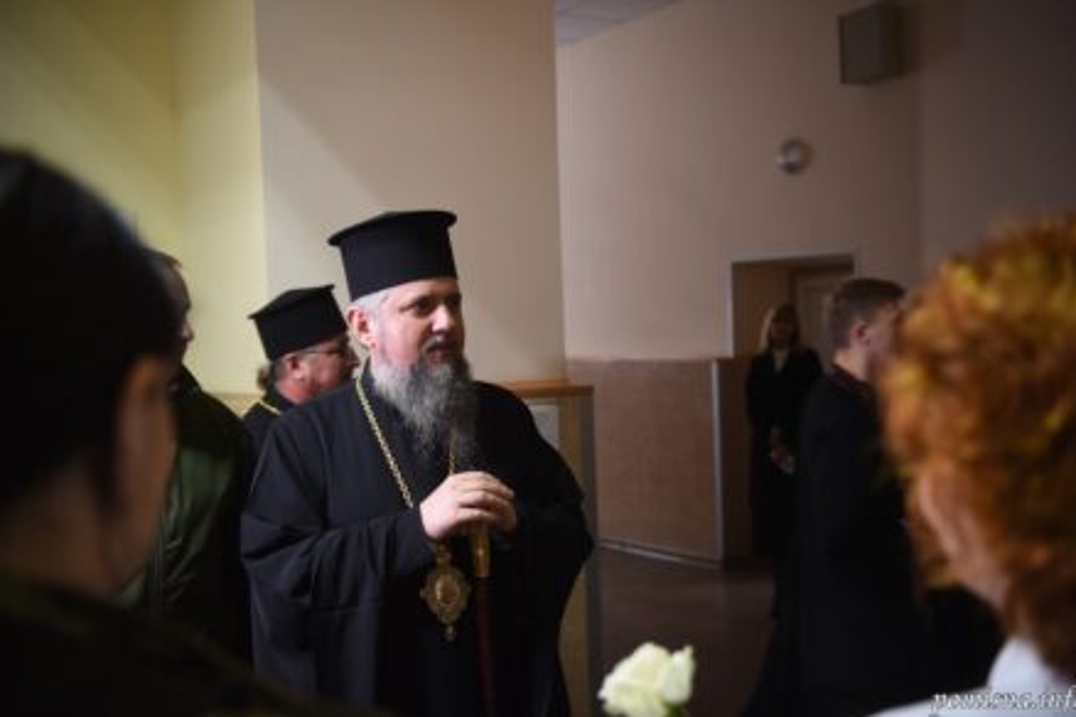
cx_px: 538
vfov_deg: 34.2
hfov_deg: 49.6
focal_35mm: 39
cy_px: 354
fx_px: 1166
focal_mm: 38
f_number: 2.8
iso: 2000
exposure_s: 1/100
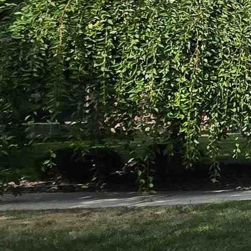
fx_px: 599
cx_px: 685
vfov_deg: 23.4
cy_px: 62
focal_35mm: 73
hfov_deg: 12.9
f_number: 2.2
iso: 50
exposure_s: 1/1593
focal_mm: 2.2
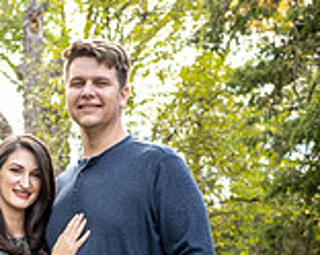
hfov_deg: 19.8
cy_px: 323
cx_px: 25
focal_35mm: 95
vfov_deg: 15.4
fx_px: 897
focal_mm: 35
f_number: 3.2
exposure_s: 1/160
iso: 160
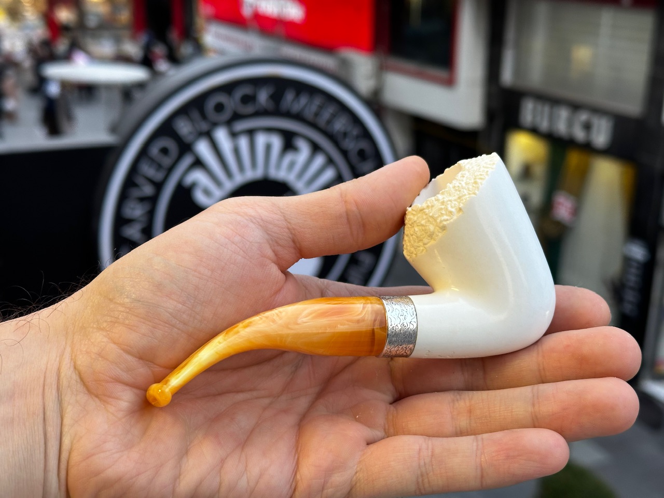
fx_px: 921
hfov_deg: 39.7
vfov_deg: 30.3
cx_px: 332
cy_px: 249
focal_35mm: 48
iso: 50
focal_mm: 6.86
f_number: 1.78
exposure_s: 1/100
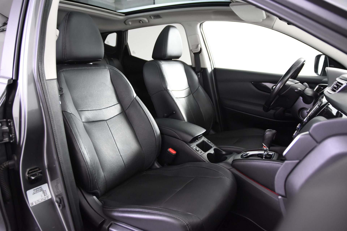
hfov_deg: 70.4
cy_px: 116
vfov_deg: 50.4
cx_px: 174
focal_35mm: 26
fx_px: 246
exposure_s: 1/30
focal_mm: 17
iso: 1600
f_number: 2.8
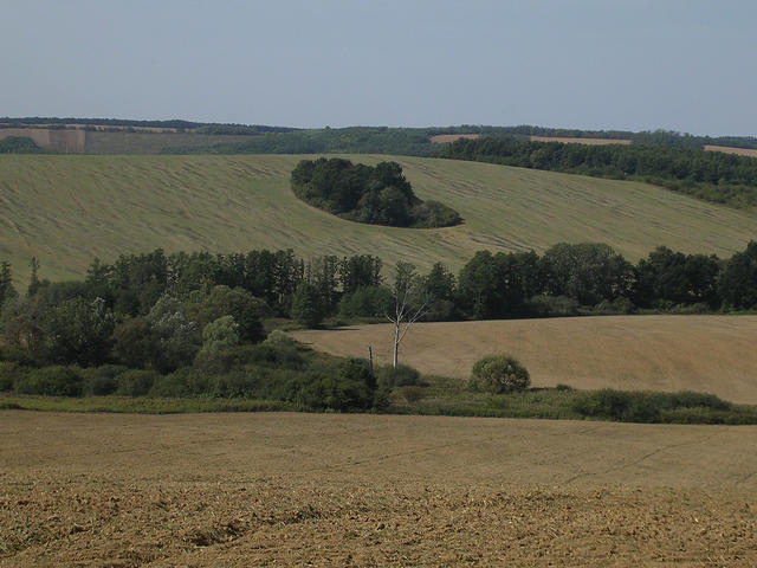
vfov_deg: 13.5
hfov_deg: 17.9
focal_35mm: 110
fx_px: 2406
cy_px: 284
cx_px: 378
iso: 100
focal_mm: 16.7
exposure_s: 1/597
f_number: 4.8
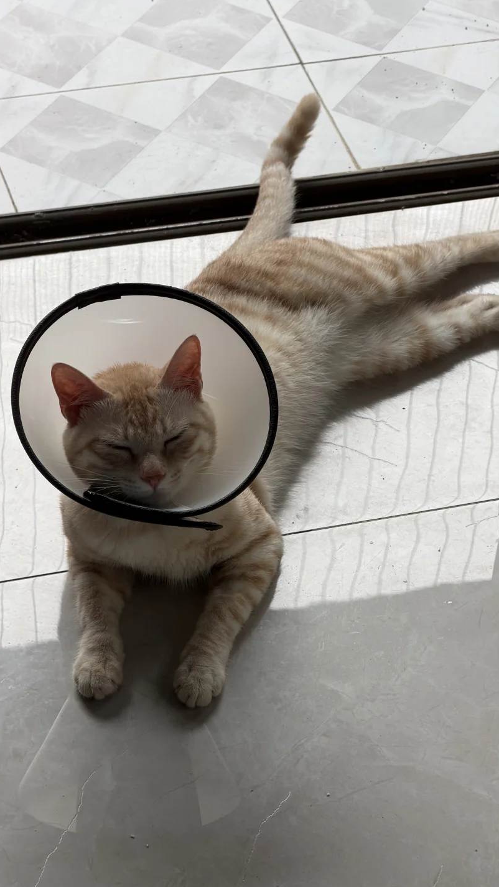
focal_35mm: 110
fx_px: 2588
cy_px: 445
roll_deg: -5.0
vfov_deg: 19.5
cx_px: 280
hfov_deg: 11.0
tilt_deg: -41.1
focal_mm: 16.89
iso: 50
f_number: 2.8
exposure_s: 1/142
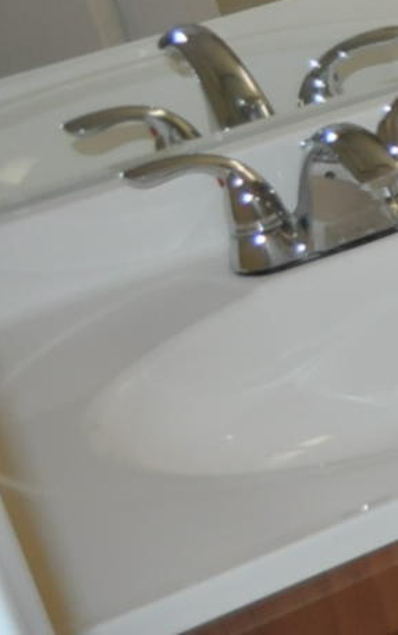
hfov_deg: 7.7
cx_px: 1478
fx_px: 2237
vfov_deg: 16.1
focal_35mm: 129
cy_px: 190
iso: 800
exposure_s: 1/80
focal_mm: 18
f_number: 3.5
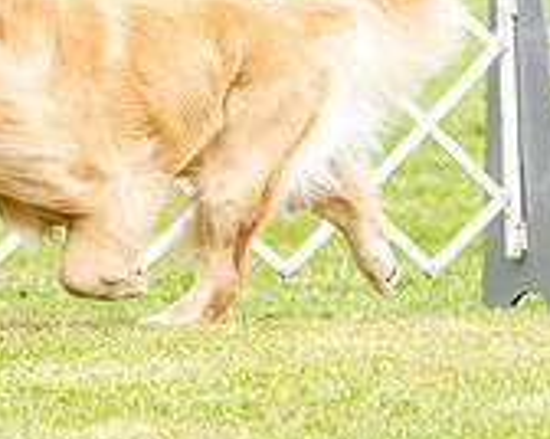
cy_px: -115
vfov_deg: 2.2
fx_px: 11186
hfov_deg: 2.8
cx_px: 21
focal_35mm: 688
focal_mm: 182
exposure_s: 1/640
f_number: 4.5
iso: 400
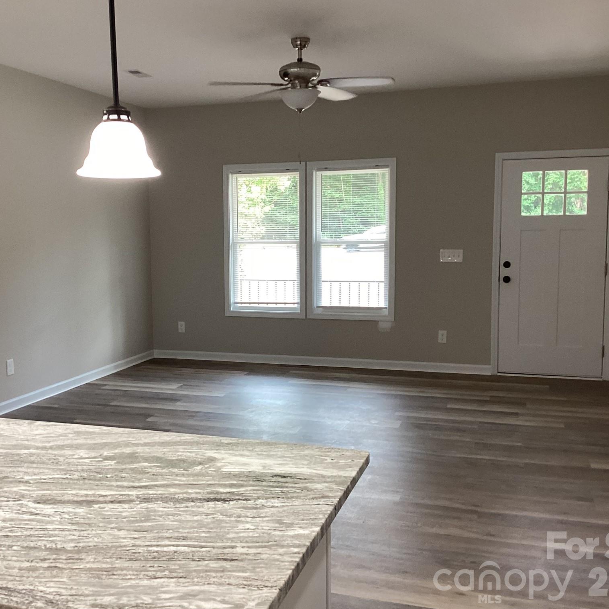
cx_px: 264
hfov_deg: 44.8
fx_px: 736
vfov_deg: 44.9
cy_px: 302
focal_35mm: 37
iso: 125
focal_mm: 3.3
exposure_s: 1/60
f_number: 2.4
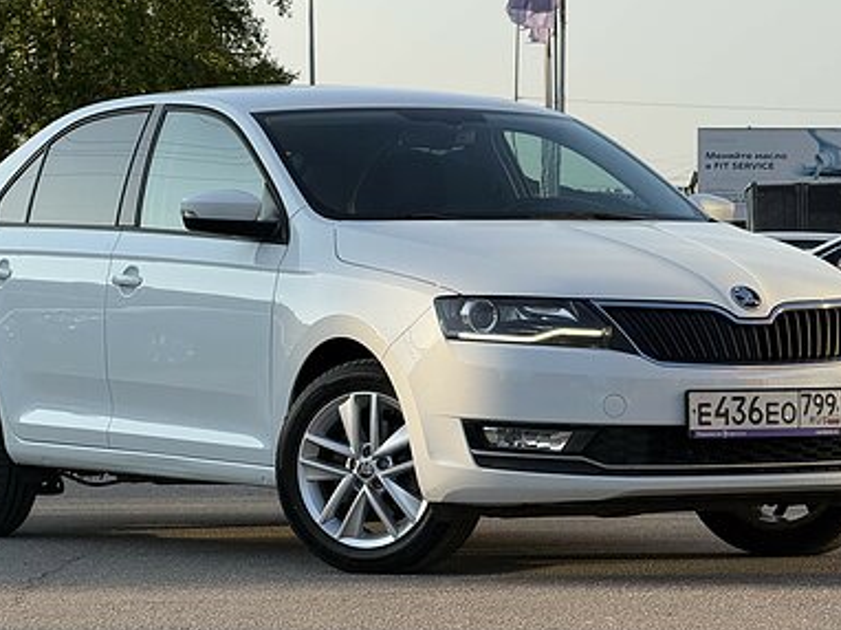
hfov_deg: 11.5
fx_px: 4176
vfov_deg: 8.6
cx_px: 398
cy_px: 319
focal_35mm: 172
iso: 64
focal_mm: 15.66
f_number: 2.8
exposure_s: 1/820
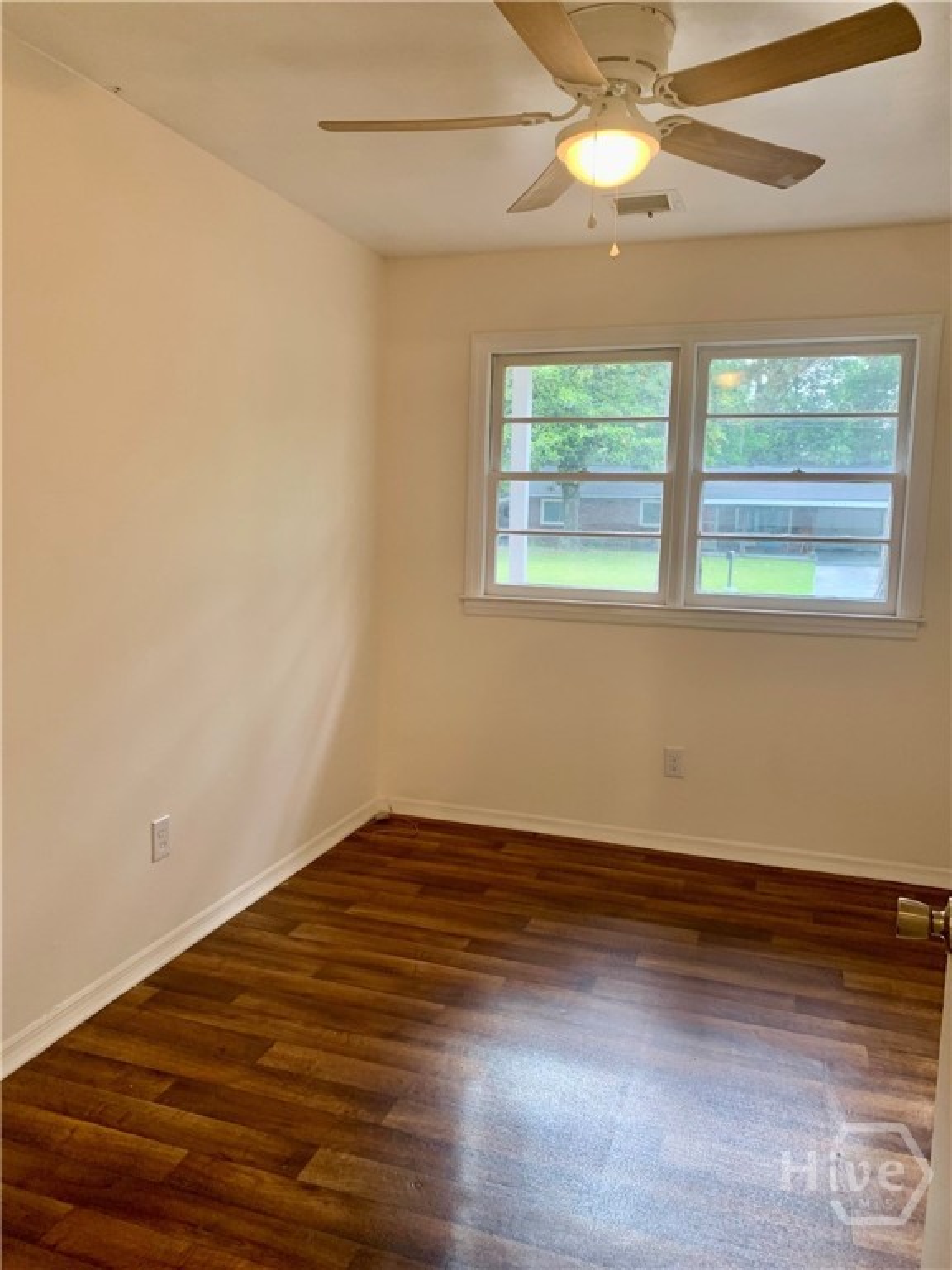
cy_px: 635
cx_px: 476
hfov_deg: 53.1
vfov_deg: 67.3
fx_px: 953
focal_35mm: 26
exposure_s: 1/60
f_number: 1.8
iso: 80
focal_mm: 4.25
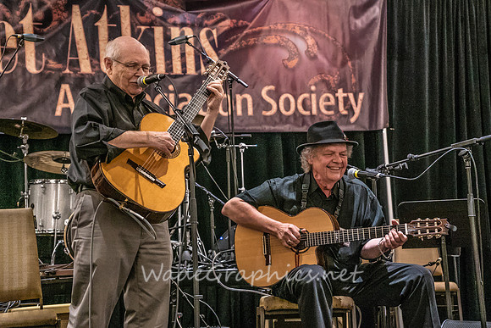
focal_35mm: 81
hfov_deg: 25.1
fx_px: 1103
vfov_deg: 16.9
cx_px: 271
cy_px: 176
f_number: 5.6
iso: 8000
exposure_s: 1/160
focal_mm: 70
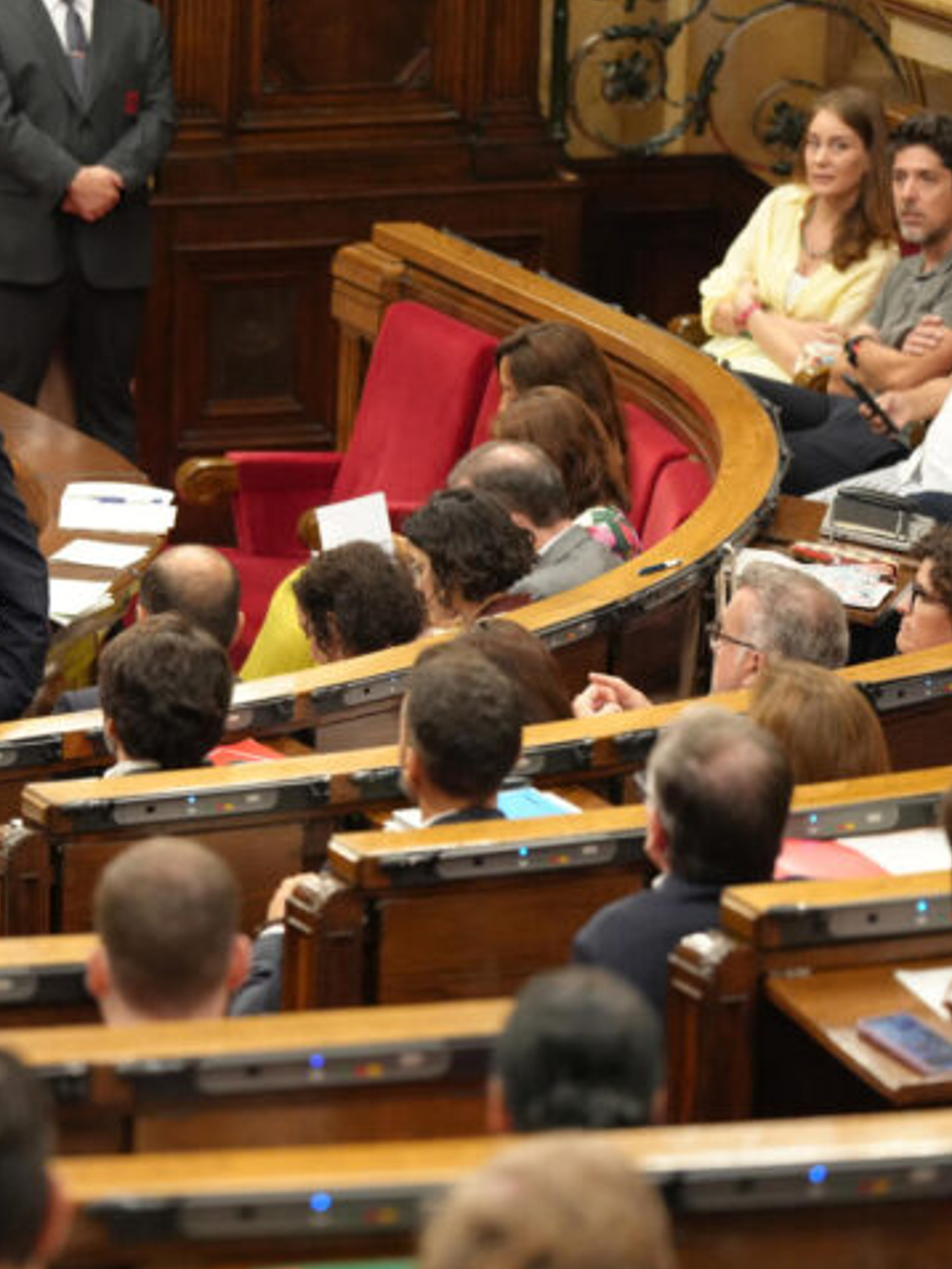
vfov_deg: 8.3
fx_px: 8723
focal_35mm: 238
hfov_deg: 6.2
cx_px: 221
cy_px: 633
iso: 5000
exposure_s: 1/200
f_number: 4
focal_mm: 164
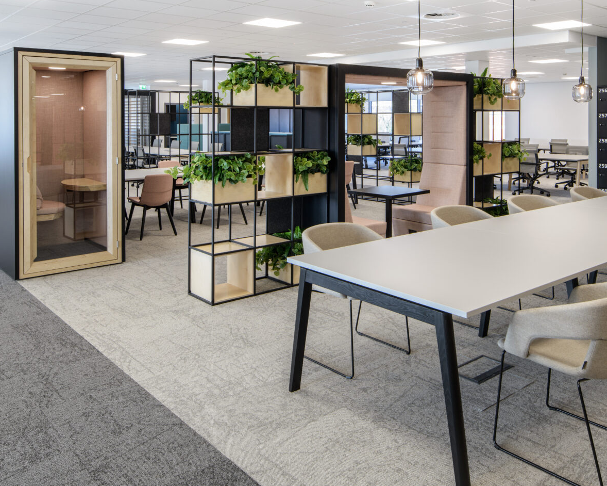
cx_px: 328
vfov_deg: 46.5
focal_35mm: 31
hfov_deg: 57.1
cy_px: 168
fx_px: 557
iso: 160
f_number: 10
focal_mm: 19
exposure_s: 1/4
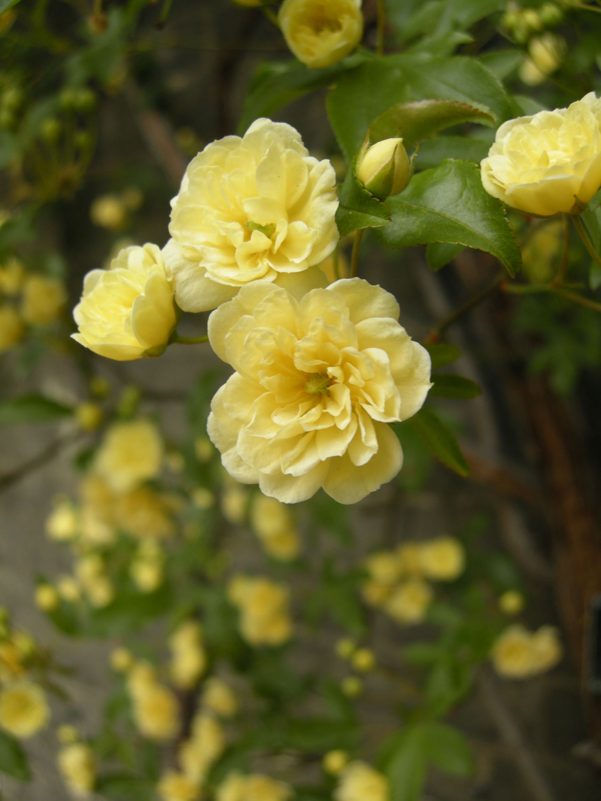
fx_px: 810
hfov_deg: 40.7
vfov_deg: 52.6
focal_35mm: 35
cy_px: 400
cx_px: 300
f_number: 3.4
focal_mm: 7.5
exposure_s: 1/81.2
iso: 64
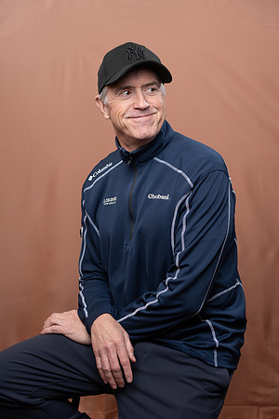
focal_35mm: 61
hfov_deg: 22.3
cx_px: 140
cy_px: 210
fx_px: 709
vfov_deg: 32.9
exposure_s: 1/160
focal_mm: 61
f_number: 4
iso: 320
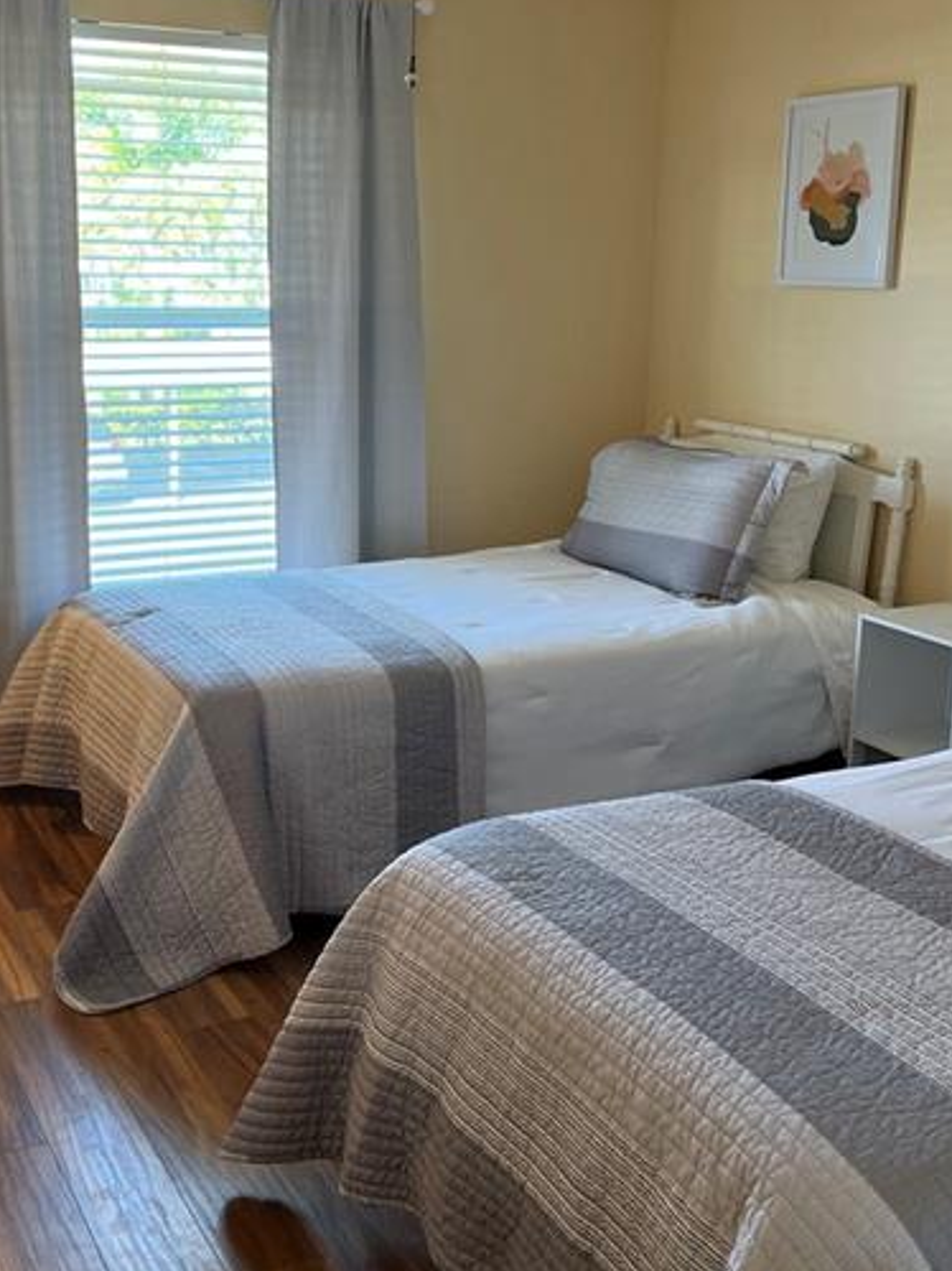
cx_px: 323
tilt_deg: -10.1
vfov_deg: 46.5
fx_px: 1467
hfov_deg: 35.6
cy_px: 504
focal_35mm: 40
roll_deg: -1.4
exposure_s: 1/120
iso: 100
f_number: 1.5
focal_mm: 5.7
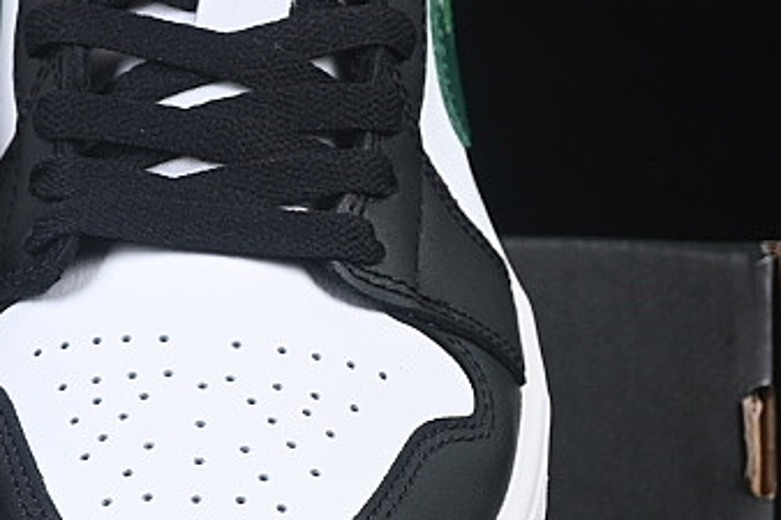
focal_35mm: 240
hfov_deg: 8.5
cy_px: 280
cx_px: -55
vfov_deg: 5.7
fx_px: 5204
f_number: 7.1
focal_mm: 50
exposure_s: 1/60
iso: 160
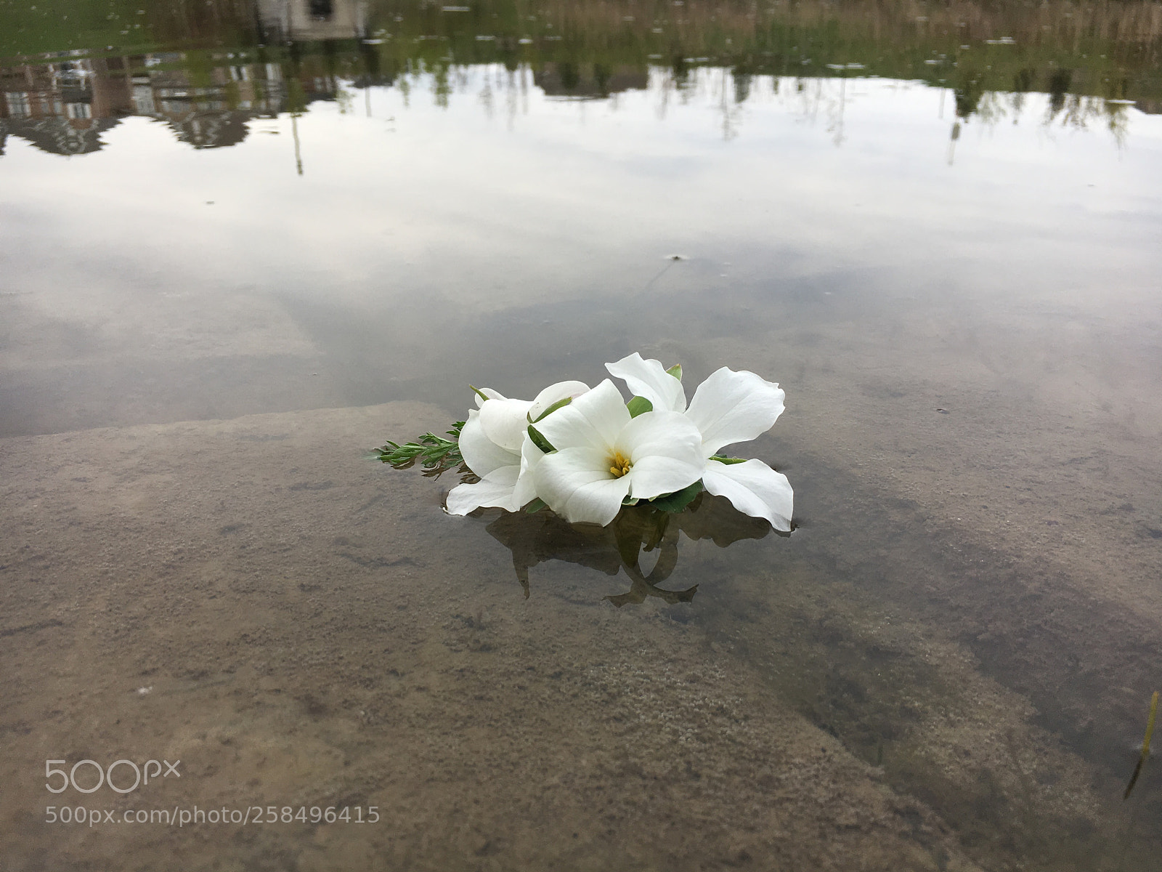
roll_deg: -2.1
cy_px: 436
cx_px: 581
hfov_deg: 61.7
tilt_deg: -24.1
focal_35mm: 29
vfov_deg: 48.2
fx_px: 973
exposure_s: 1/1099
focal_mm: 4.15
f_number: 2.2
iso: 25
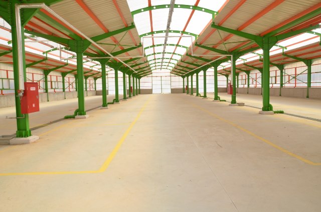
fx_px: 240
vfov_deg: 47.7
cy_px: 106
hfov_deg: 67.5
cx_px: 160
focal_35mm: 27
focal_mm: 18
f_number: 20
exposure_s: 1/250
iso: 400
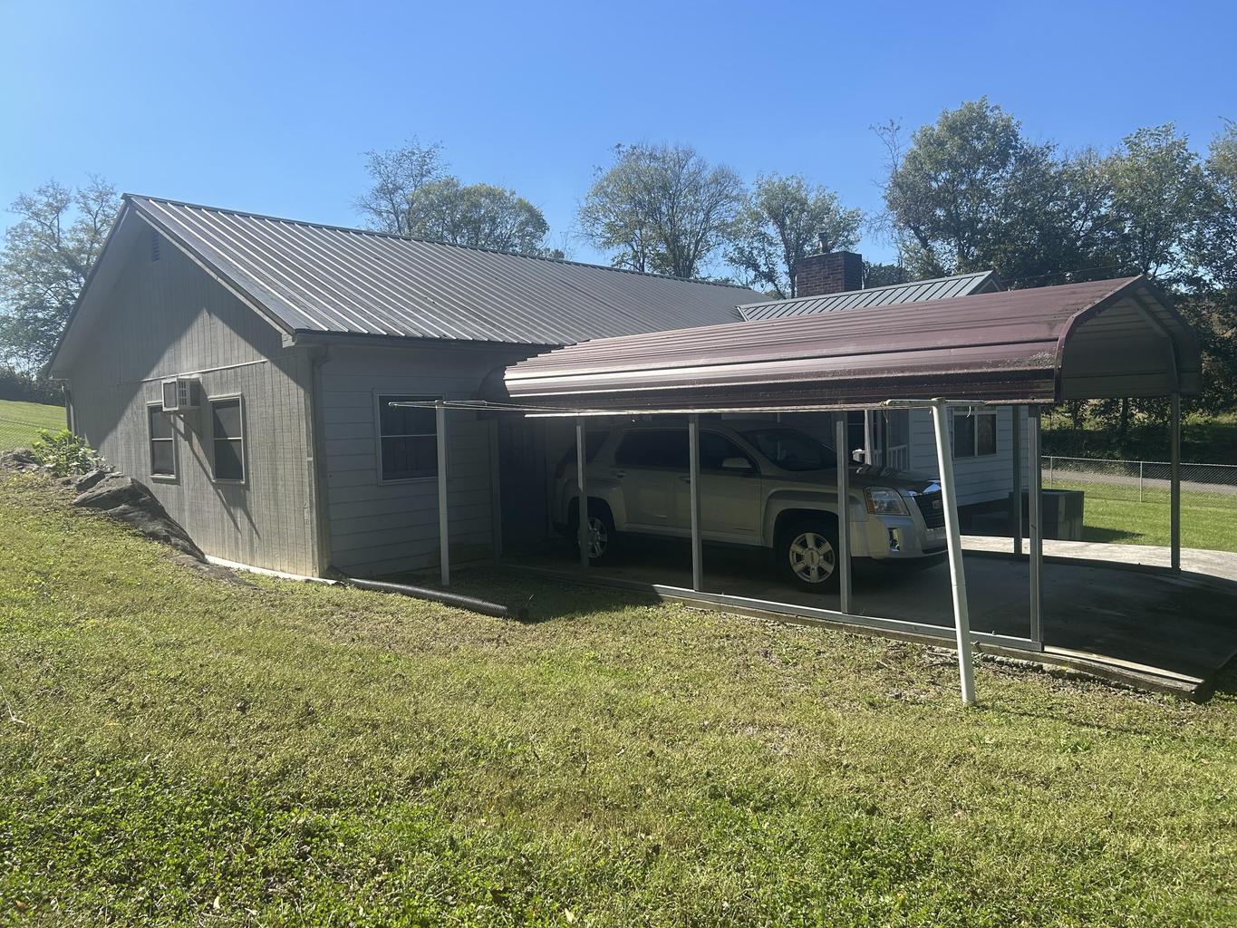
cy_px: 464
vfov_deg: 53.1
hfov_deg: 67.3
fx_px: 929
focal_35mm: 26
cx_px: 618
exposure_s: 1/2841
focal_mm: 5.7
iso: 50
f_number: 1.5
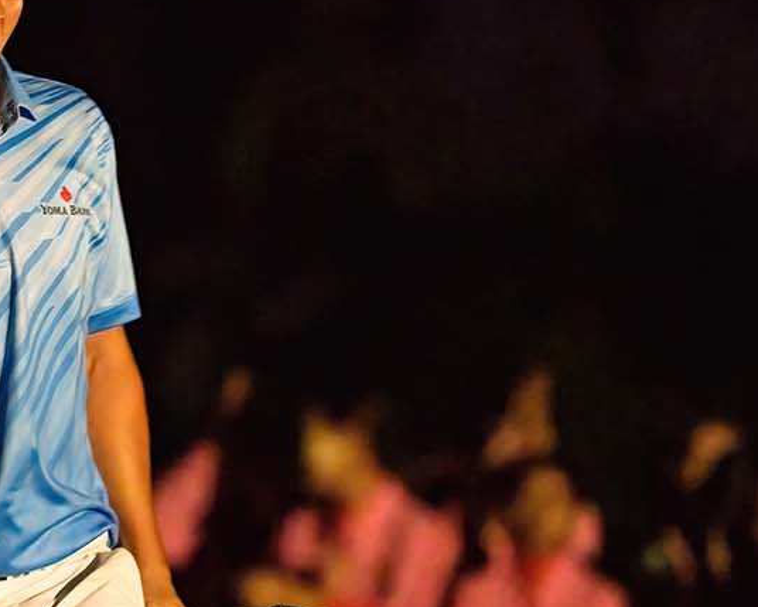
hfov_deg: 3.8
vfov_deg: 3.1
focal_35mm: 504
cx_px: 98
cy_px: 546
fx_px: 11309
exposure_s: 1/200
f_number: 2.8
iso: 25600
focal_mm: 200
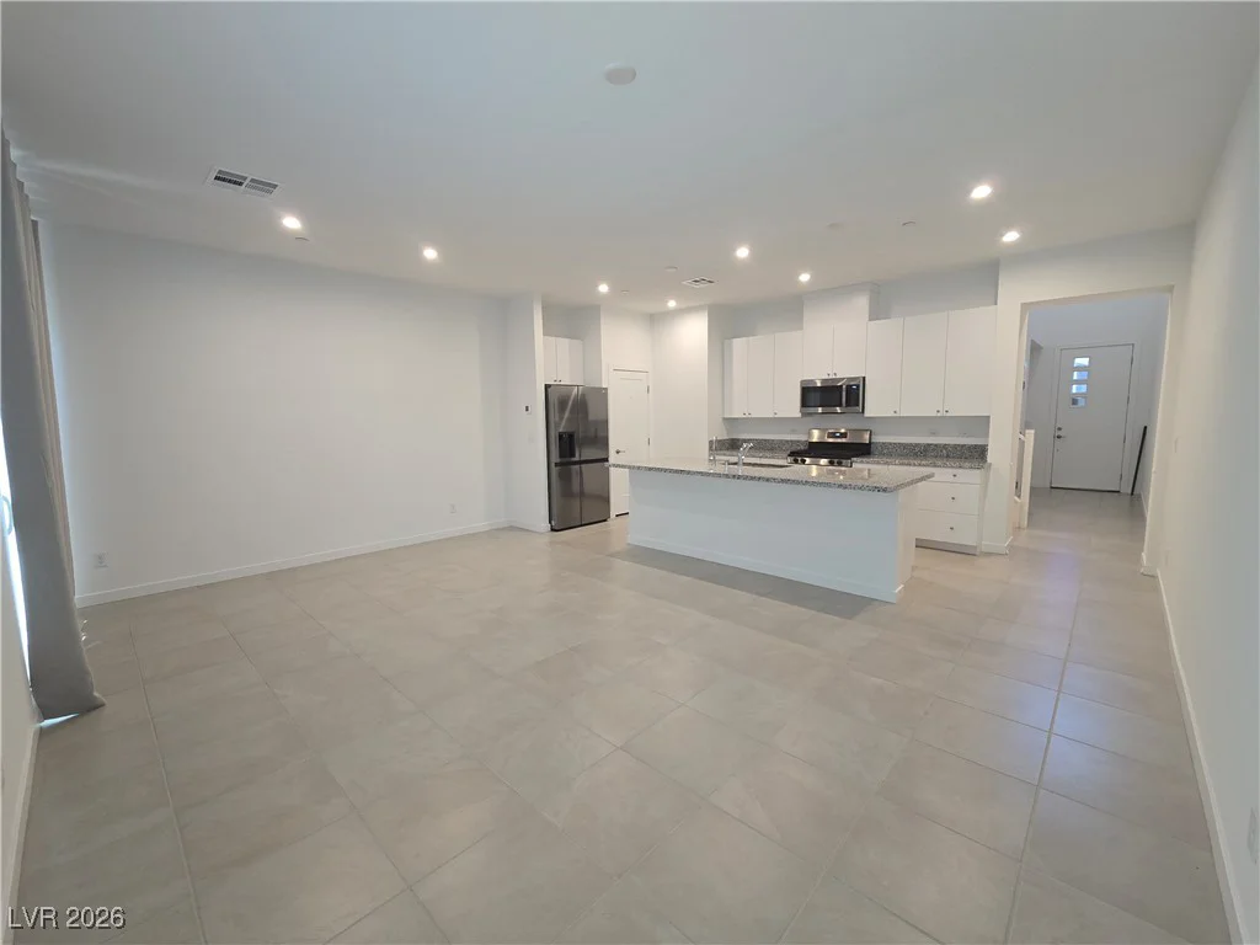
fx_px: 473
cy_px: 472
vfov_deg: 89.9
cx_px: 630
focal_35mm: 13
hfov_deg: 106.2
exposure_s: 1/60
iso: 125
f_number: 2.2
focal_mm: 2.2
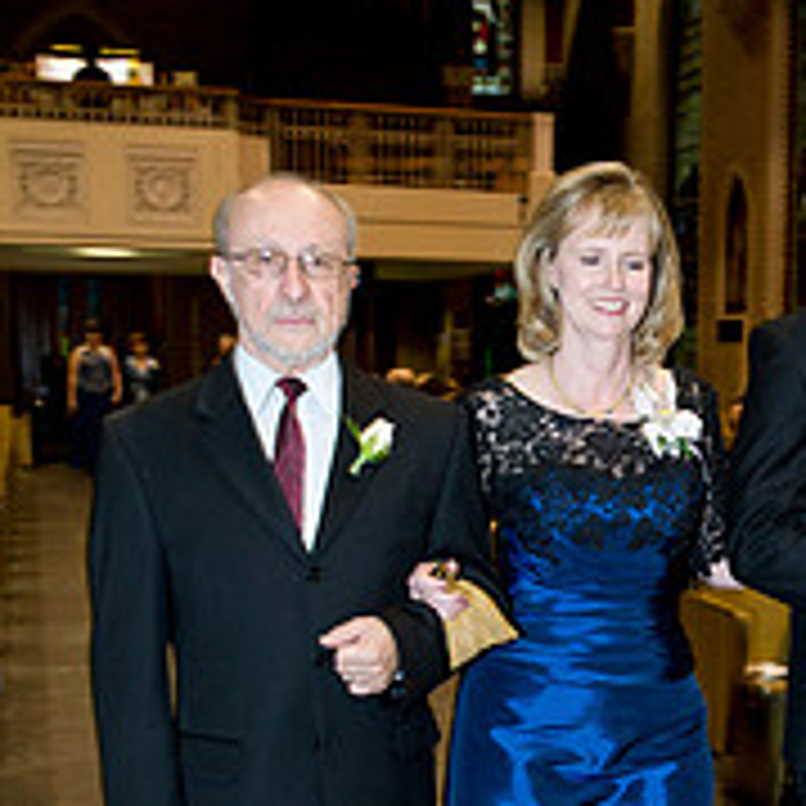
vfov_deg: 27.3
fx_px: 1633
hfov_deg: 27.3
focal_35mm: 62
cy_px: 626
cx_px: 624
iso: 1250
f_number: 4.5
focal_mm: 29
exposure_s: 1/60
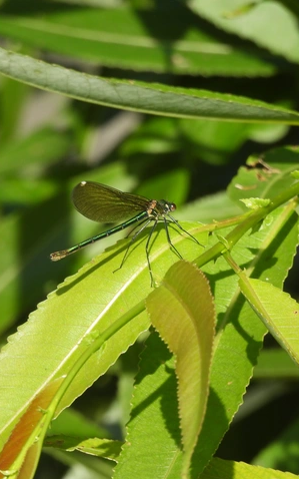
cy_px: 240
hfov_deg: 1.1
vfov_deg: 1.7
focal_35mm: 1207
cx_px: 138
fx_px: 15727
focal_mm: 152
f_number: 6.3
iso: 100
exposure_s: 1/250
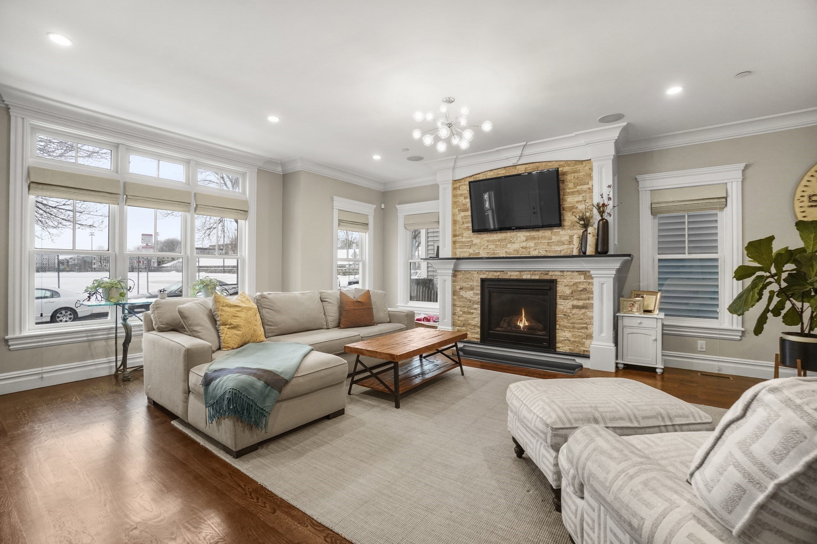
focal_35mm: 15
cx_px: 408
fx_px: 340
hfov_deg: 100.4
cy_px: 272
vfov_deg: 77.3
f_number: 7.1
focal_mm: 10
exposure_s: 1/8
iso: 500
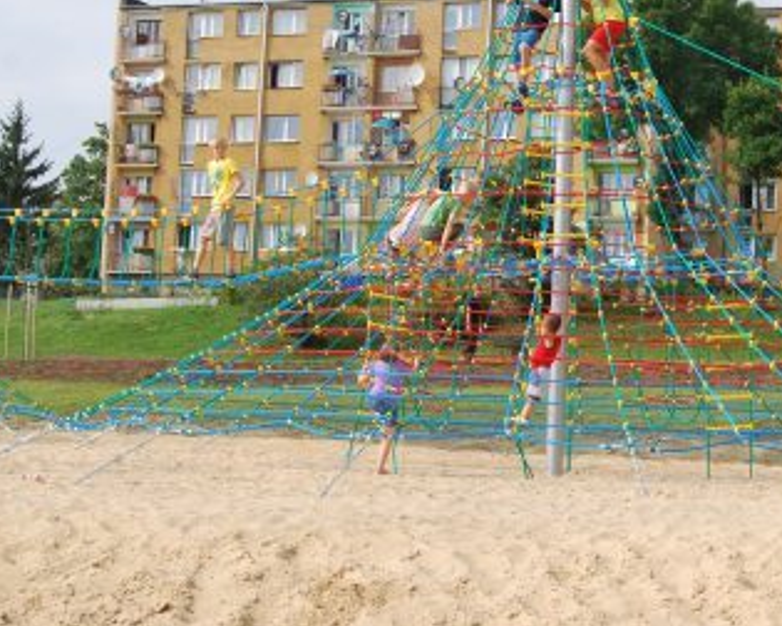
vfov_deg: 20.1
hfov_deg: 24.8
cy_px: 215
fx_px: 1759
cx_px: 596
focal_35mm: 76
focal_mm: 34
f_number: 8
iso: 100
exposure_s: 1/250
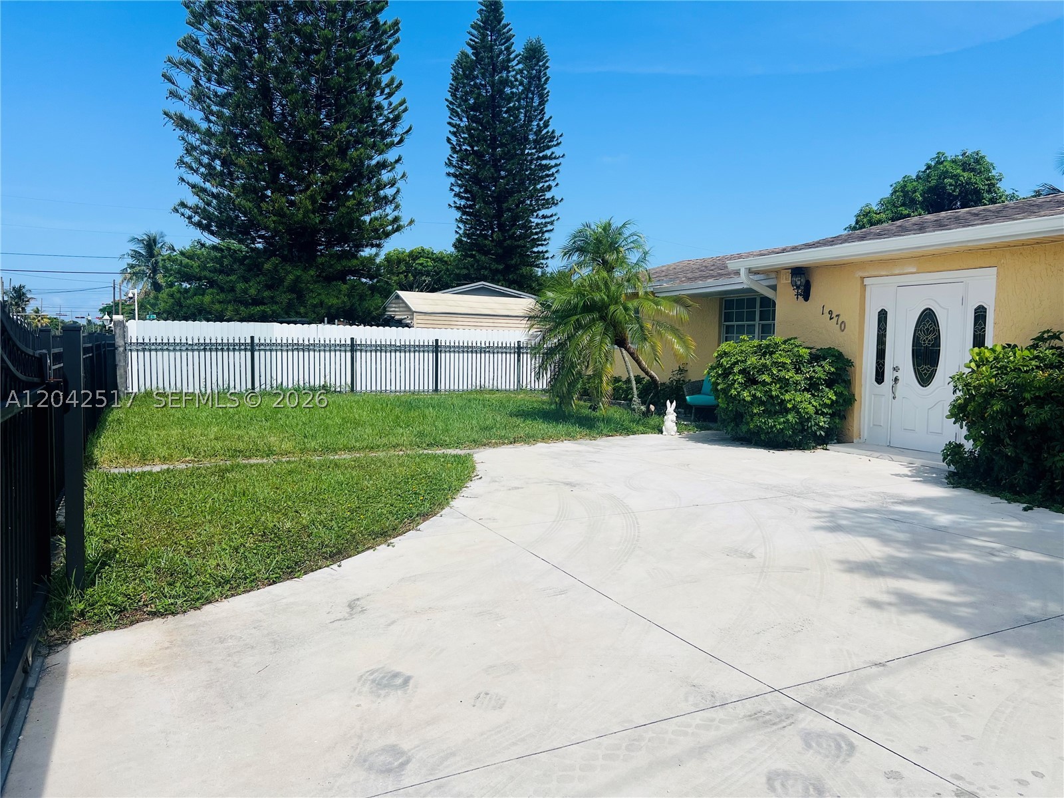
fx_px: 799
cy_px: 399
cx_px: 532
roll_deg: -0.4
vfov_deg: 53.1
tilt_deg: -4.8
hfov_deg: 67.3
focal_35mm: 26
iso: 50
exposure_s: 1/6211
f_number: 1.5
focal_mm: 5.7
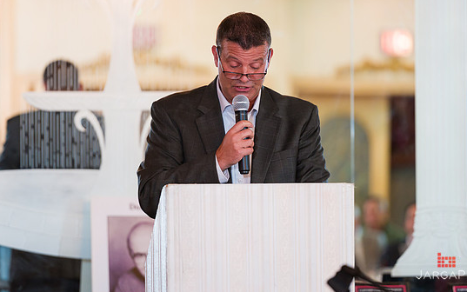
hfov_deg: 8.8
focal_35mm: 238
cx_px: 247
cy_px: 122
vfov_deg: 5.5
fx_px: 3030
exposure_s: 1/200
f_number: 3.2
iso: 1250
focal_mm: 200
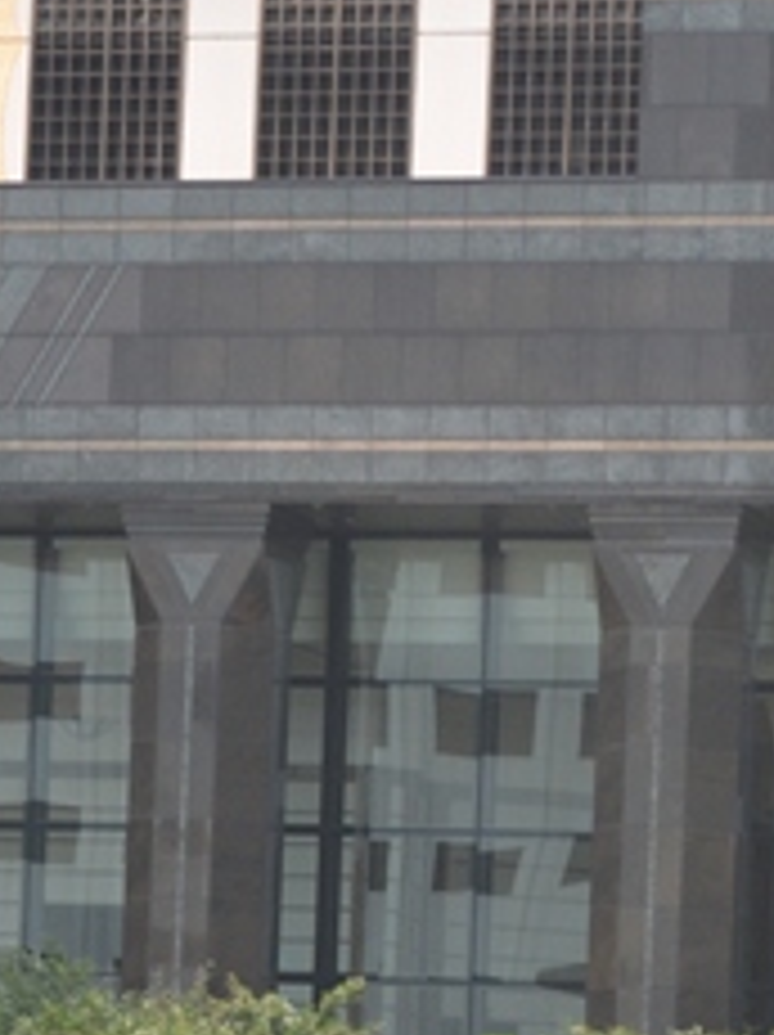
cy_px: 1238
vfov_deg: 9.0
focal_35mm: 218
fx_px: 6511
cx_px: 706
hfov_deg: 6.8
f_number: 6.3
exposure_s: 1/160
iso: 200
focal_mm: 34
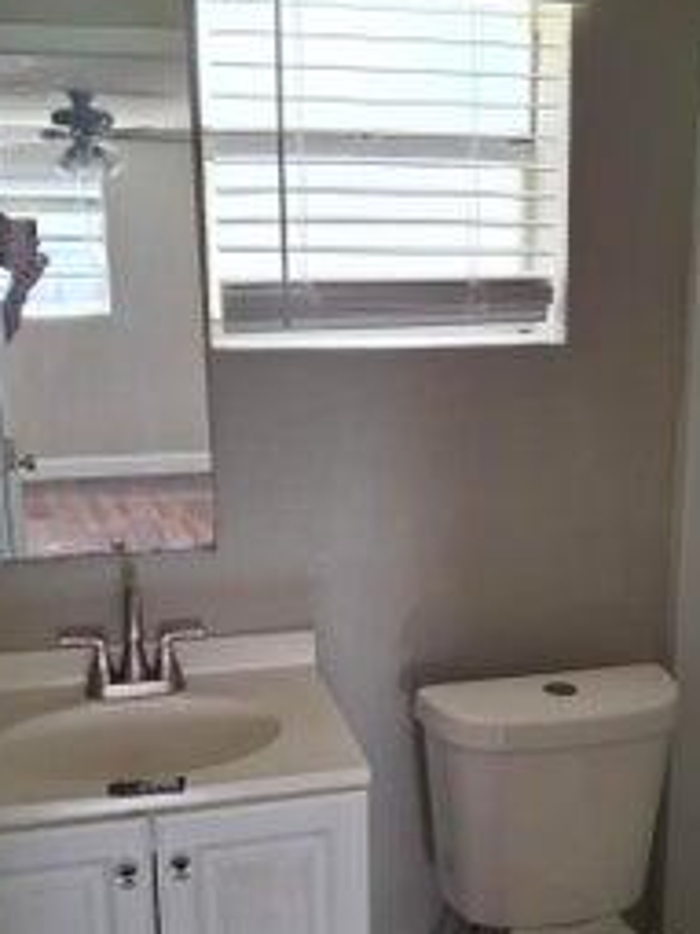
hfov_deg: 30.7
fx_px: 1268
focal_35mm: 47
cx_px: 440
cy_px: 597
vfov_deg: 40.1
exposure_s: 1/100
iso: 100
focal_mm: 4.69
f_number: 1.8
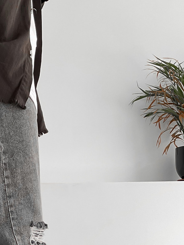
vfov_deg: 24.5
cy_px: 245
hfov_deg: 18.3
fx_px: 539
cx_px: -45
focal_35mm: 76
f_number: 1.8
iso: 32
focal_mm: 3
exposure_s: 1/120
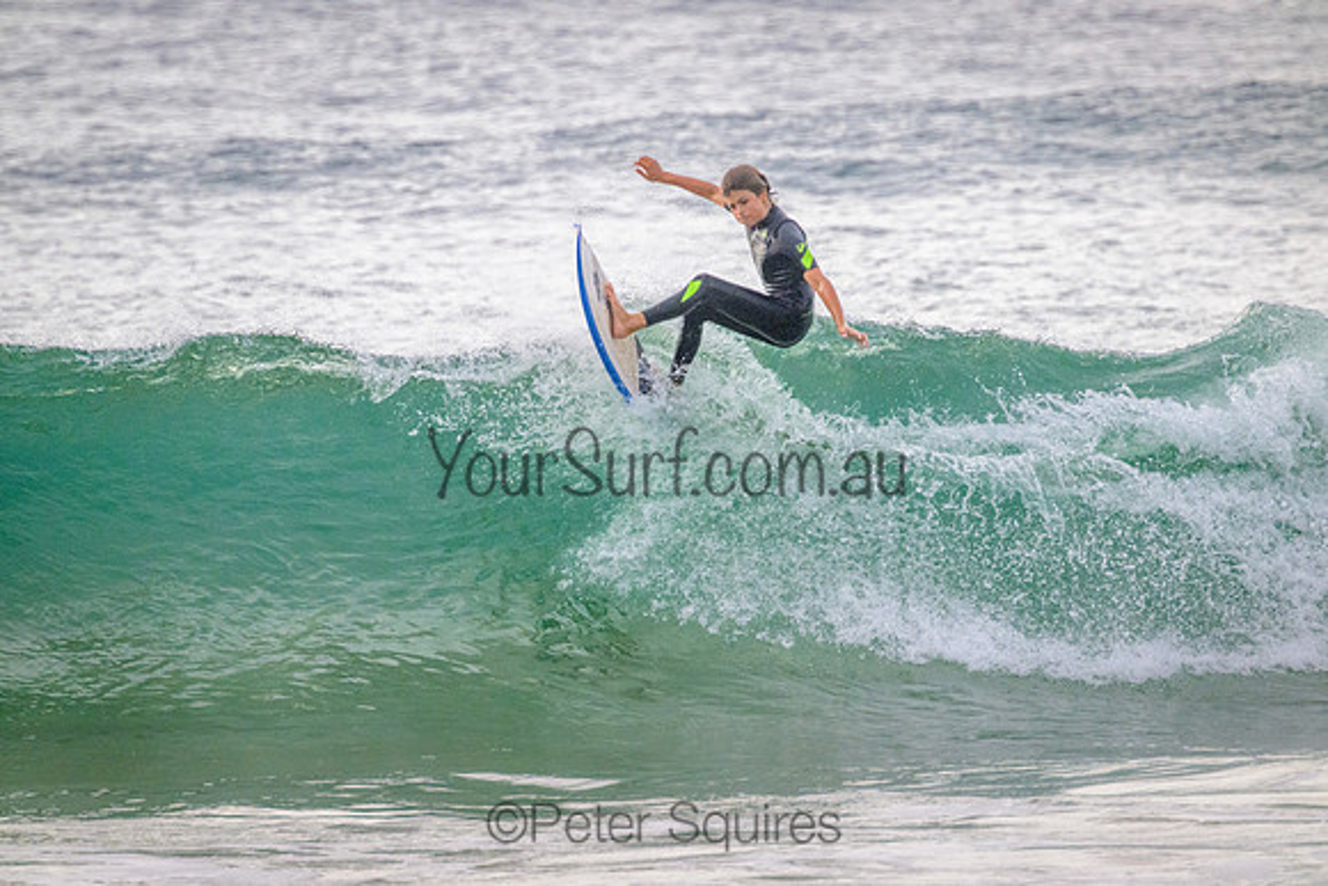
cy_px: 443
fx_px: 29517
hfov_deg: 2.6
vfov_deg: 1.7
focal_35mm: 800
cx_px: 664
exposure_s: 1/2000
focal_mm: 800
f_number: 11
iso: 4500
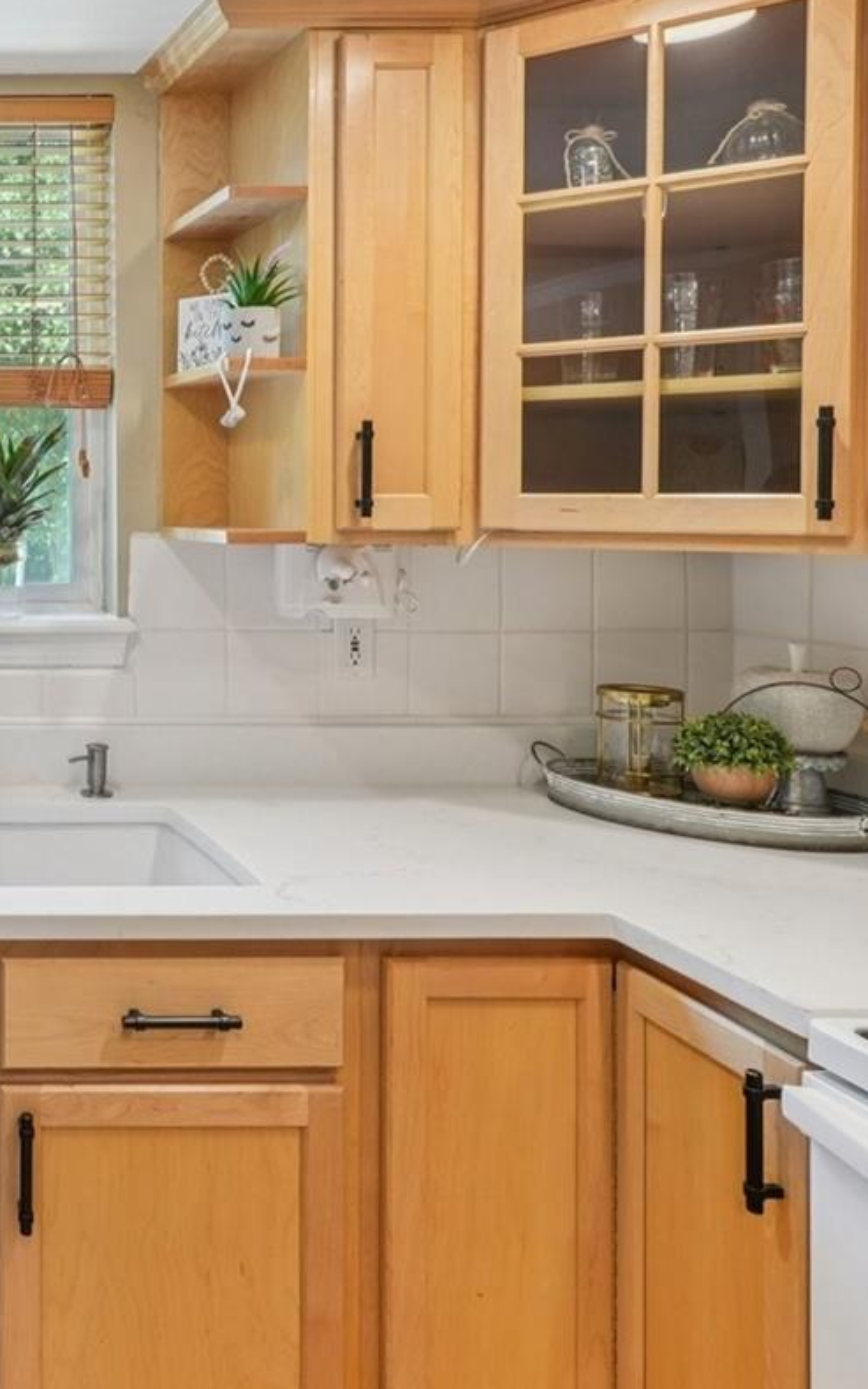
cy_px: 507
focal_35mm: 31
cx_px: -213
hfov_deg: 32.4
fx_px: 1174
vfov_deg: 60.3
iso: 800
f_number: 8
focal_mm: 10
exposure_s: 1/6
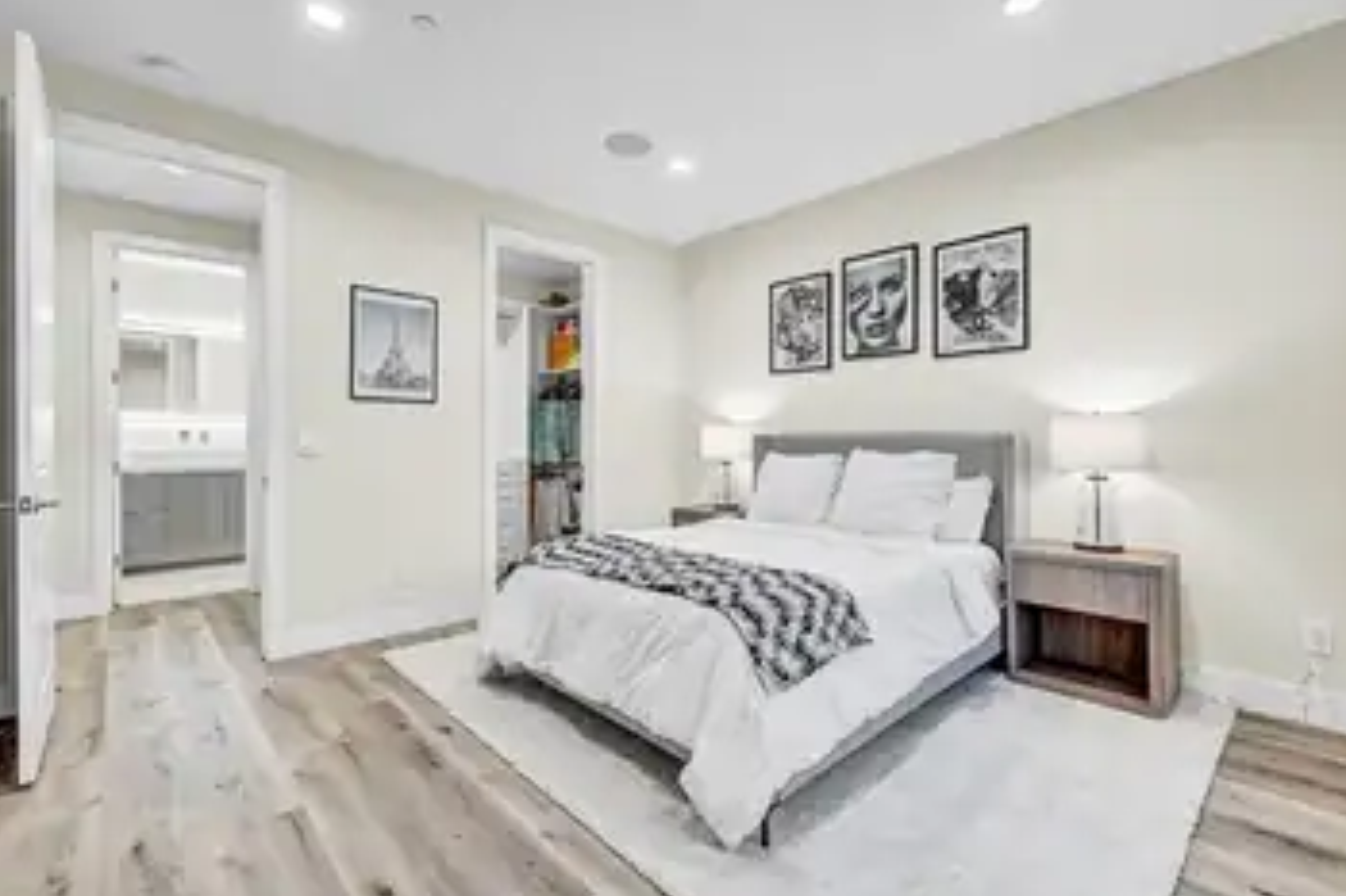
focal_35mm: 16
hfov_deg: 96.8
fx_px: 598
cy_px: 435
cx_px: 661
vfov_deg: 73.7
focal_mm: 14
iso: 800
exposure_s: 1/15
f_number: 8
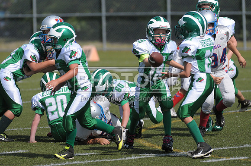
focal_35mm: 360
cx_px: 126
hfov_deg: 5.7
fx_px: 2506
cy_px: 83
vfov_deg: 3.8
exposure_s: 1/8000
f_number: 4
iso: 640
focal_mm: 240
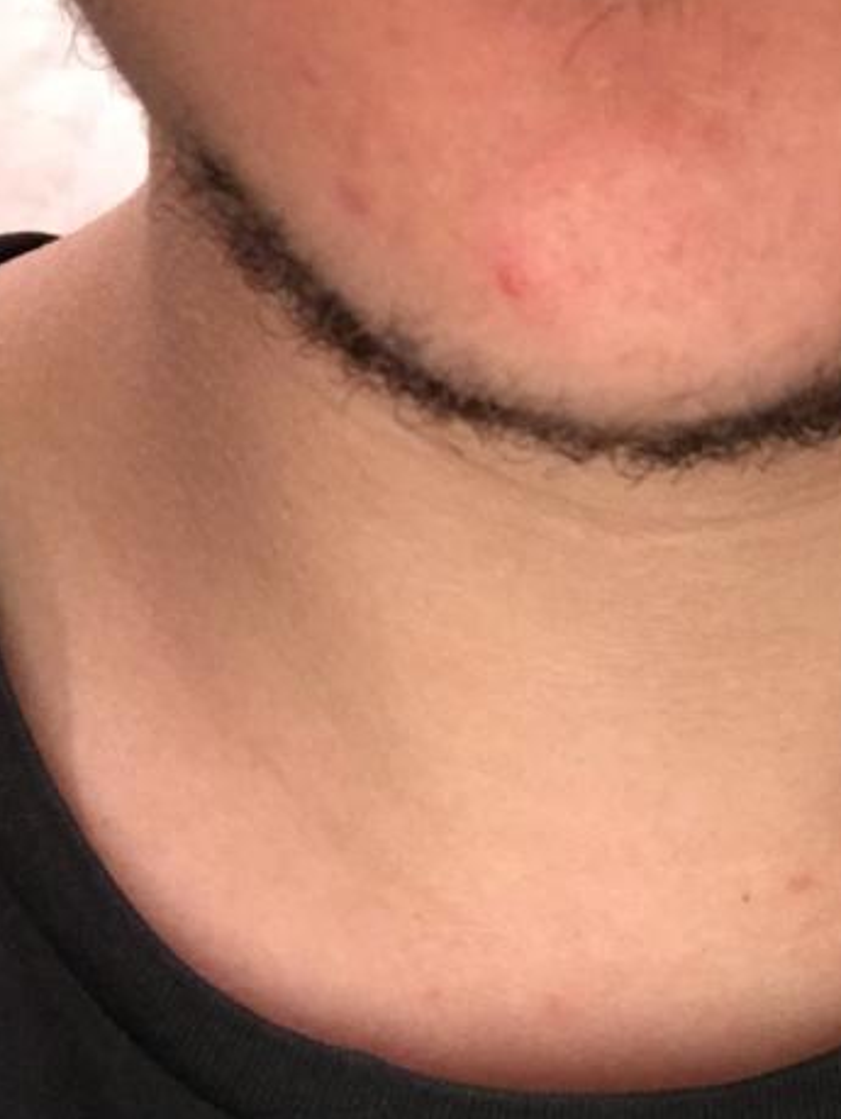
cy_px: 546
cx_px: 587
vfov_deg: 30.2
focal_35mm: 64
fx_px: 2070
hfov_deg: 22.8
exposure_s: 1/20
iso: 200
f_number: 2.2
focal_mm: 2.87
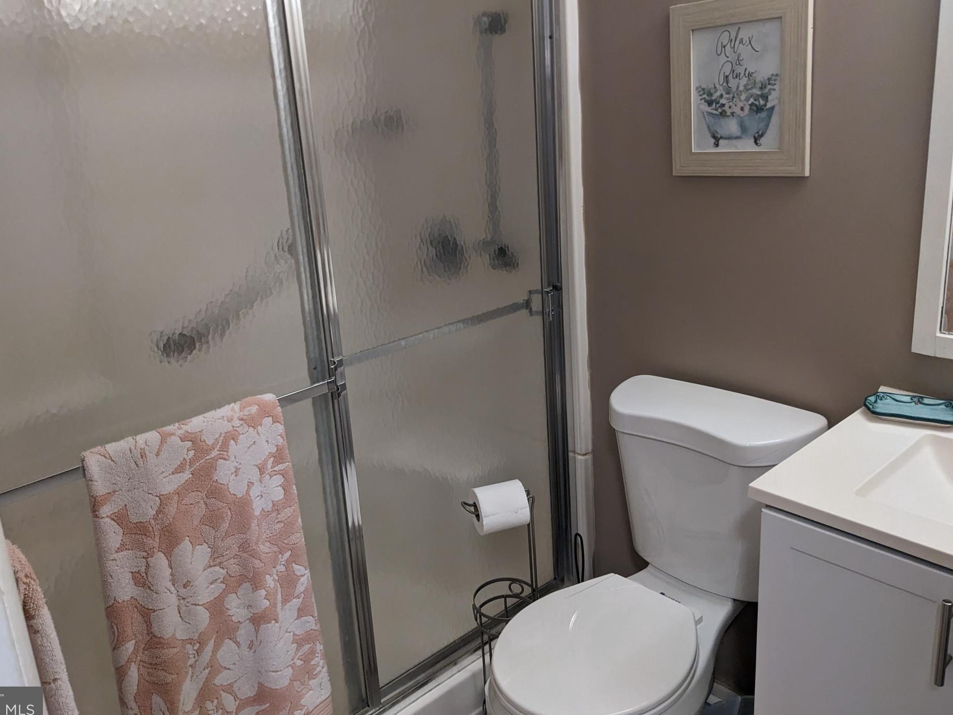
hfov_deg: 59.9
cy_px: 332
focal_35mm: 30
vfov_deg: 46.8
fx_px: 826
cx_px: 443
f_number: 1.73
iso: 350
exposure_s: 1/120
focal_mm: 4.38
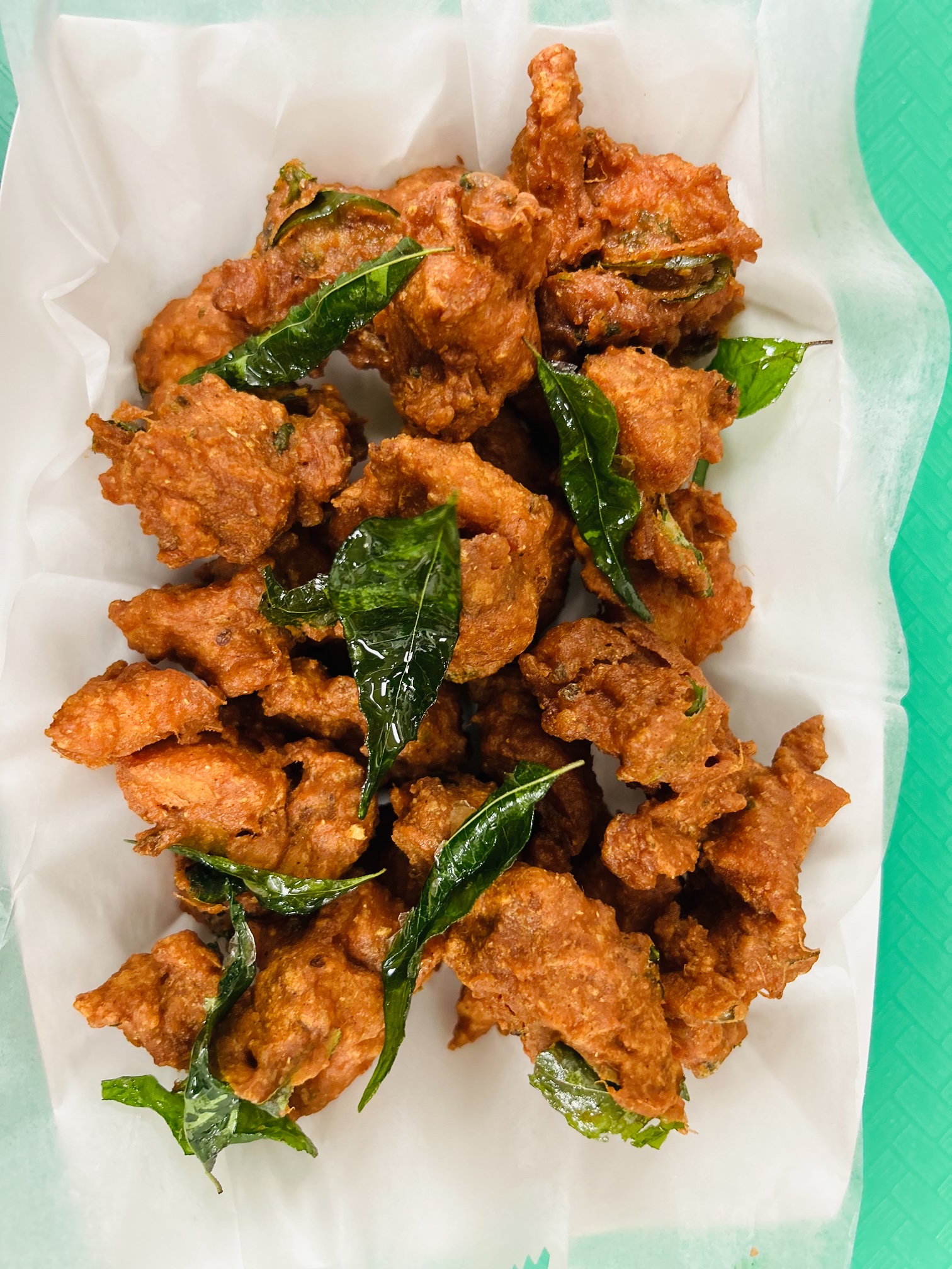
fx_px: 953
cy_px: 634
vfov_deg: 67.3
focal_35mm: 26
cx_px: 476
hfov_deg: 53.1
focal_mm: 5.7
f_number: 1.5
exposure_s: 1/60
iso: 320
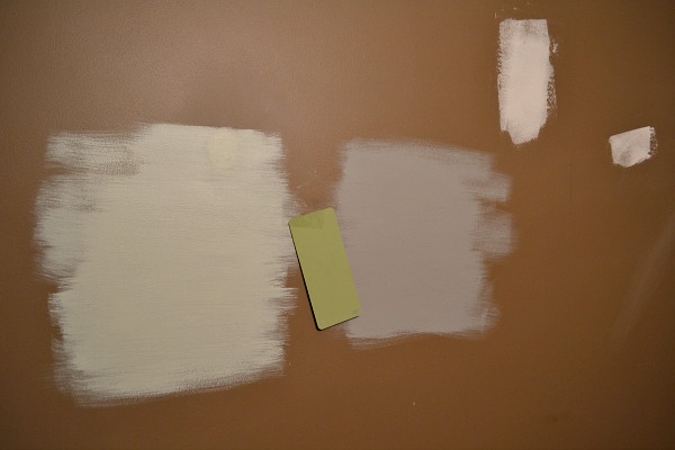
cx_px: 338
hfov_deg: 61.9
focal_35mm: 30
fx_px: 562
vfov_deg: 43.6
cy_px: 225
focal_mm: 20
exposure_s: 1/15
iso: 500
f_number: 3.8
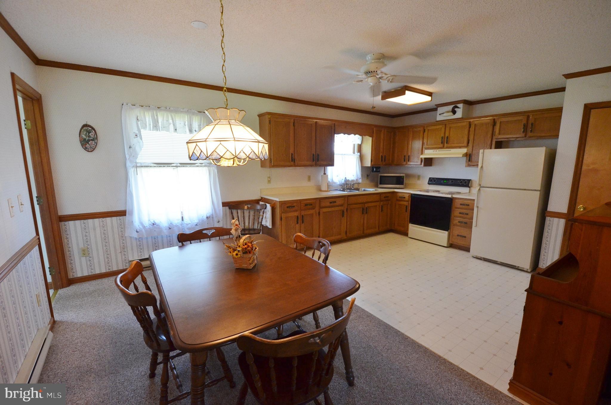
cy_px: 202
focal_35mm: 15
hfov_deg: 100.5
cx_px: 306
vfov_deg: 77.1
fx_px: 254
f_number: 5
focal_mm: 10
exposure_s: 1/100
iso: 1000
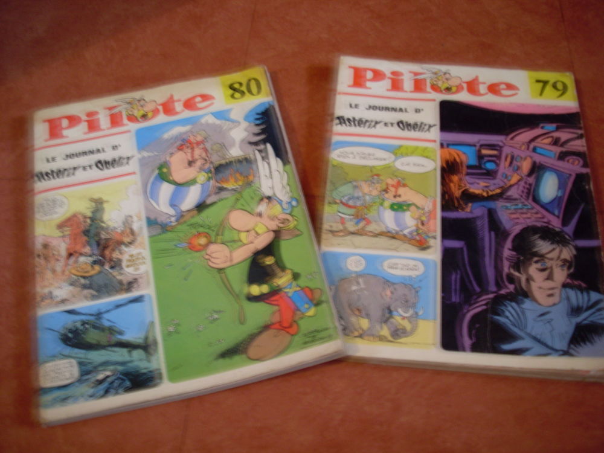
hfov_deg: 49.0
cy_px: 226
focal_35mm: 38
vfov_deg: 37.7
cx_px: 302
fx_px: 663
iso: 80
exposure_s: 1
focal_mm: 6.3
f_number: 3
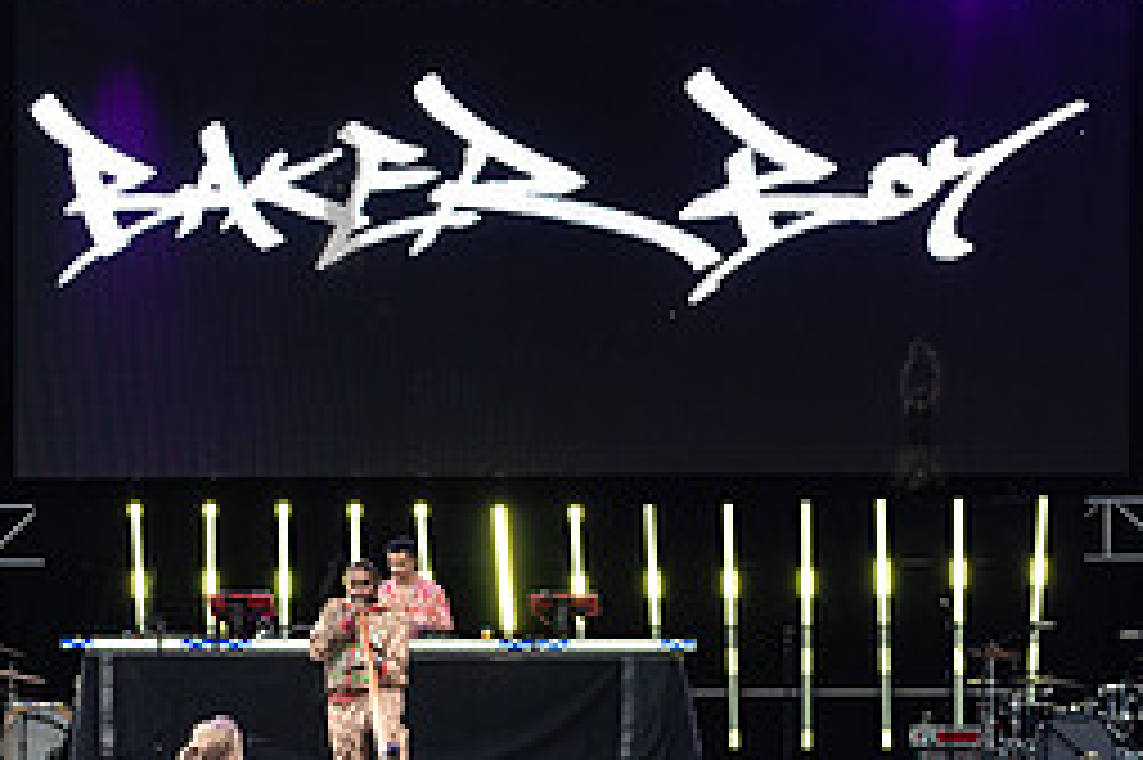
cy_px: 627
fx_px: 4505
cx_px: 338
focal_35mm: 142
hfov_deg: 14.4
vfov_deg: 9.6
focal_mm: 62
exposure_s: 1/1000
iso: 1000
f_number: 3.2
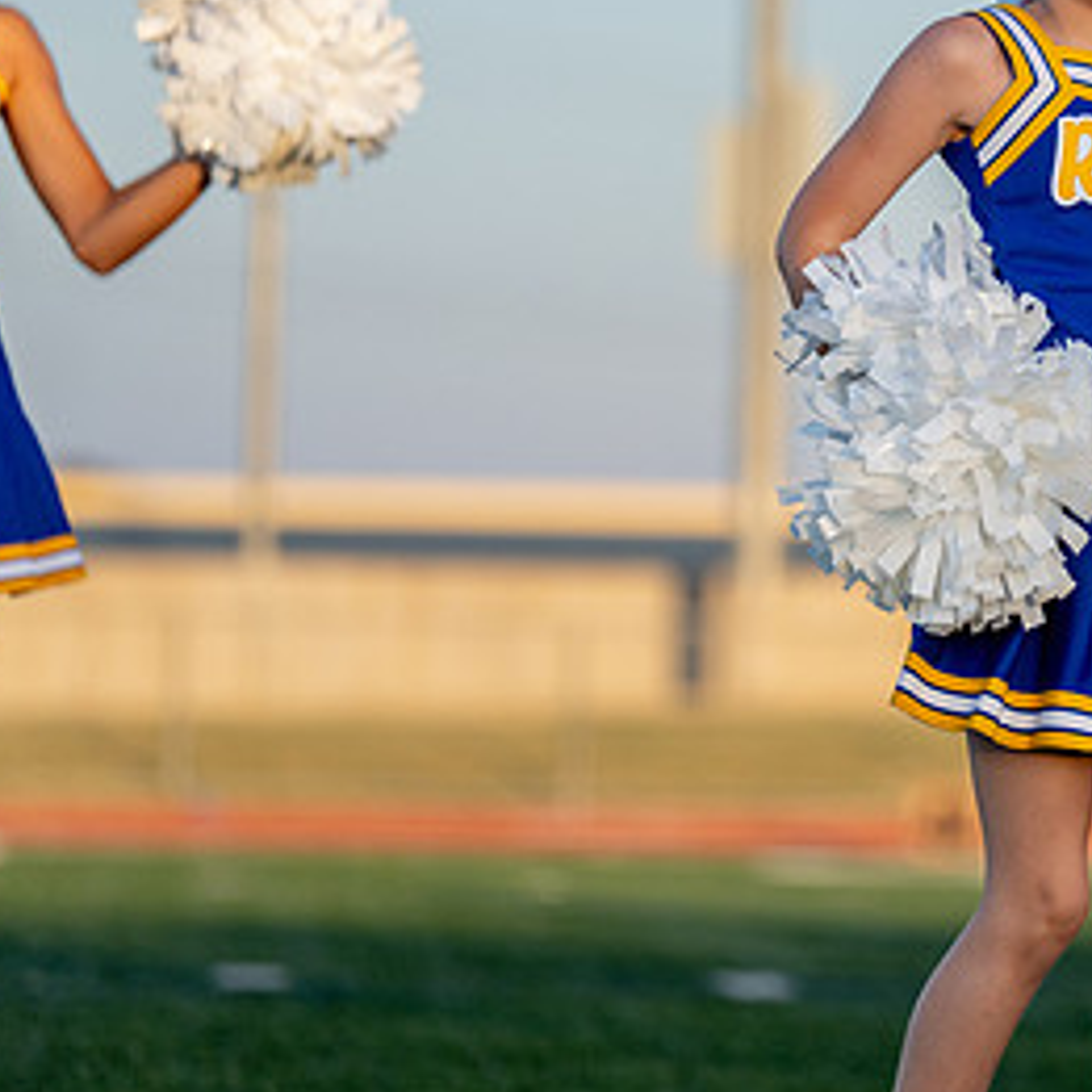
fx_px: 11421
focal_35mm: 320
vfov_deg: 5.5
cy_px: 338
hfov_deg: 5.5
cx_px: 1212
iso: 500
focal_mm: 144
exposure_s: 1/2500
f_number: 2.8
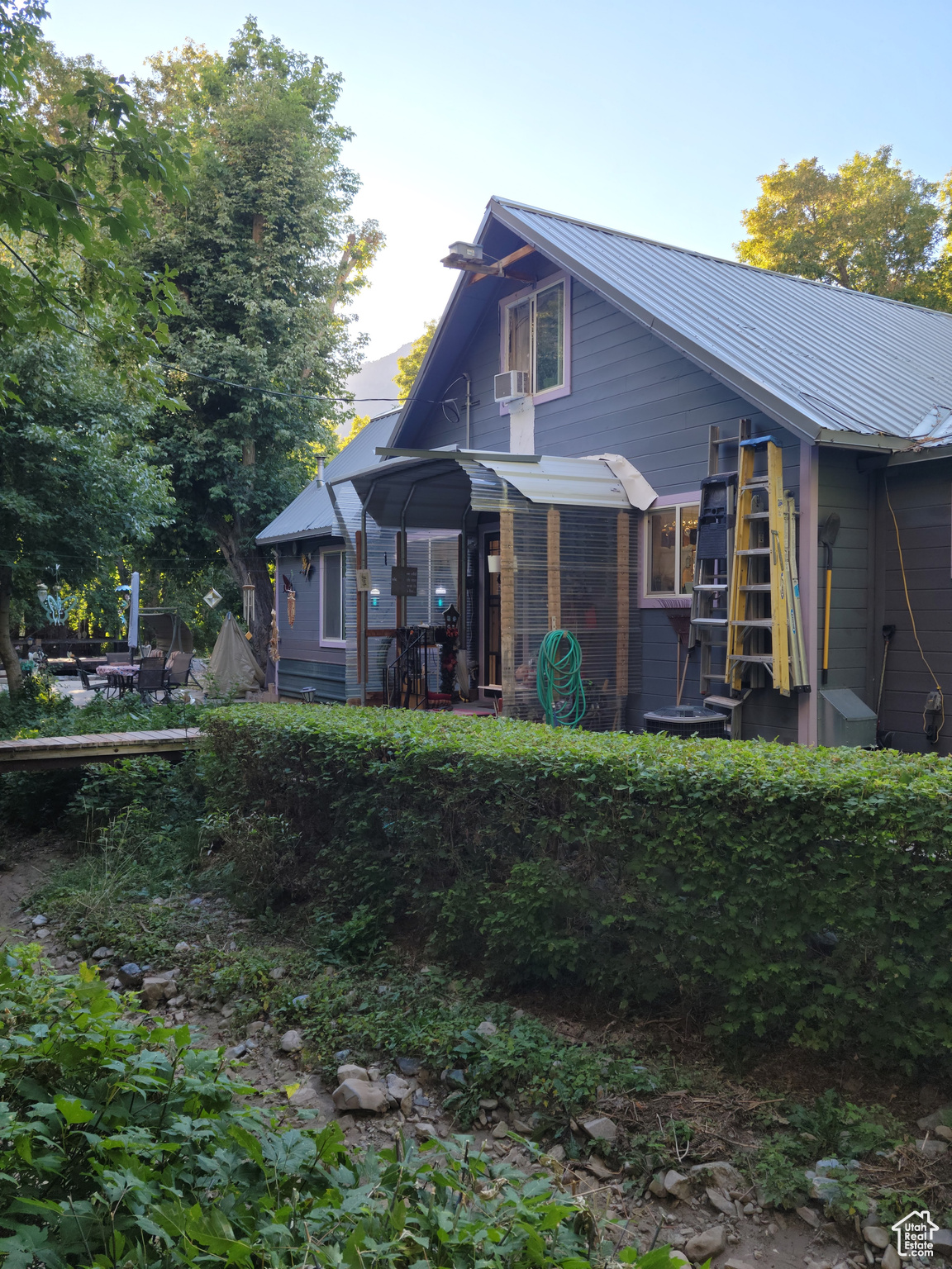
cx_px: 476
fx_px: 1027
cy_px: 634
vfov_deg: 63.4
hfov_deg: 49.7
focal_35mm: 28
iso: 40
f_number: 2
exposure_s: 1/120
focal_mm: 5.9
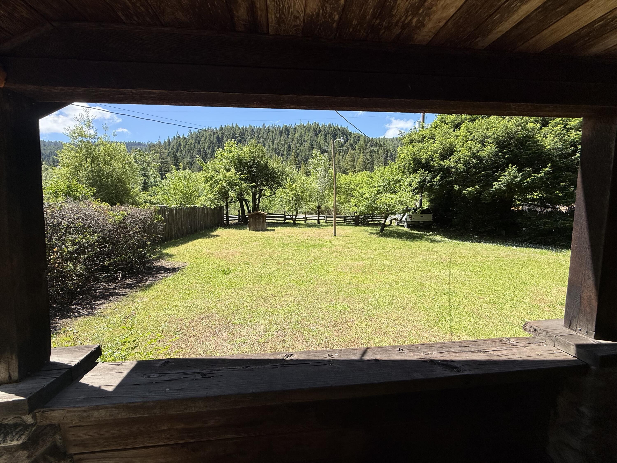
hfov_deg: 102.1
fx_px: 250
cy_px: 232
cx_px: 308
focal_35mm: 14
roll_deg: -0.1
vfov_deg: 85.7
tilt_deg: -4.4
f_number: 2.2
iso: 50
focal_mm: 2.22
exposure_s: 1/942
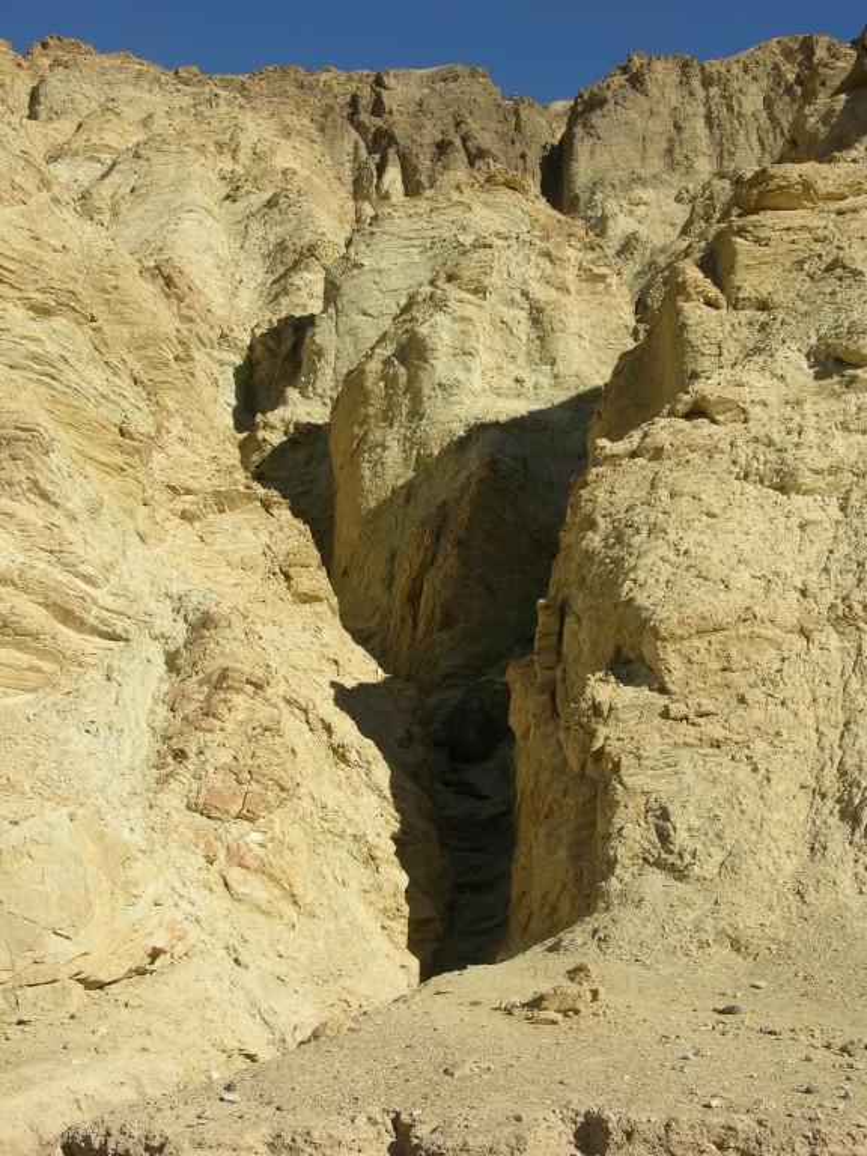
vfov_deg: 41.2
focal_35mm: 46
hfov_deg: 31.5
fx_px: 1536
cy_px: 578
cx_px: 434
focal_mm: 11.6
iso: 50
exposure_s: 1/253
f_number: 6.7
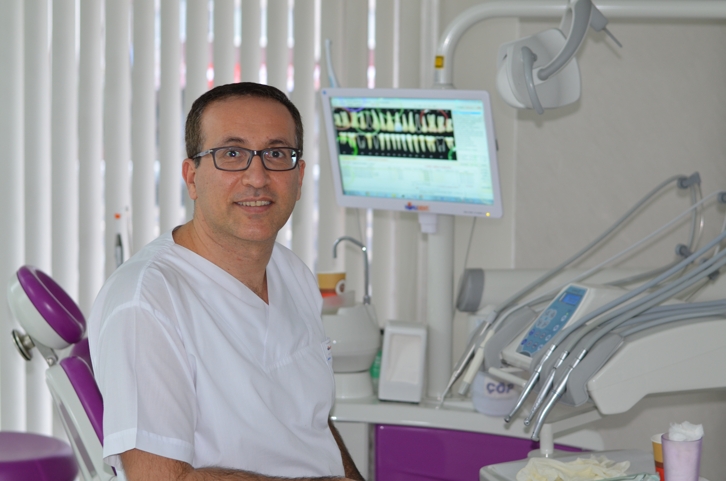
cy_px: 240
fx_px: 1509
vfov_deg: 18.1
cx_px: 363
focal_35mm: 75
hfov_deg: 27.0
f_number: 2.8
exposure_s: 1/60
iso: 400
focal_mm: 50
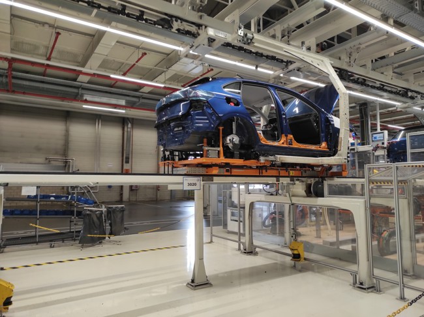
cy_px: 158
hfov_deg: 69.5
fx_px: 306
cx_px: 212
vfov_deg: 54.8
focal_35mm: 25
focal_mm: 5.43
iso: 106
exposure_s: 1/50
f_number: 1.89
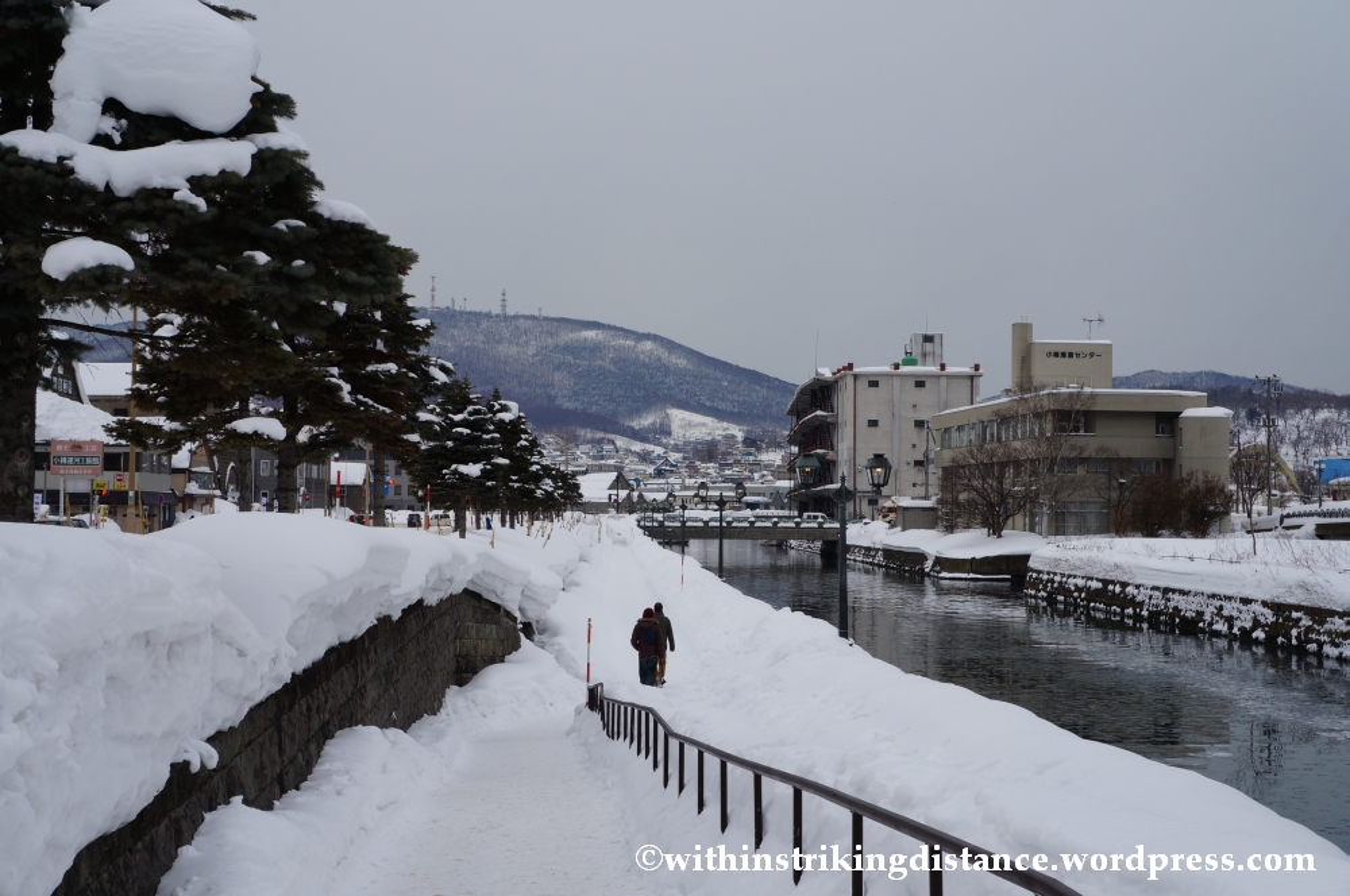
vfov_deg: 25.0
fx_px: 2022
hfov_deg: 36.9
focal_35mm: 54
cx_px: 675
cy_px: 448
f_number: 13
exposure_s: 1/125
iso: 200
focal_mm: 36
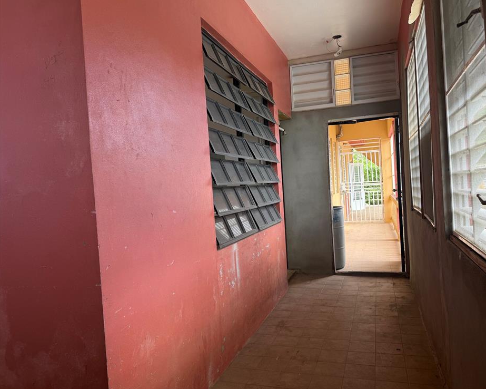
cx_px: 268
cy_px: 193
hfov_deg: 65.9
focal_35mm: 26
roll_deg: +3.3
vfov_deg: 54.9
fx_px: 374
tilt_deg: -1.2
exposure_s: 1/121
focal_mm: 6.76
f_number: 1.78
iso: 100
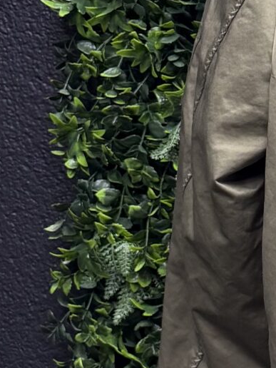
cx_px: 573
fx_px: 1265
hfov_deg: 11.2
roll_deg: -0.3
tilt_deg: -1.2
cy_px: 88
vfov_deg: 16.5
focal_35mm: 119
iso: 200
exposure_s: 1/84
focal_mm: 6.76
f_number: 1.78
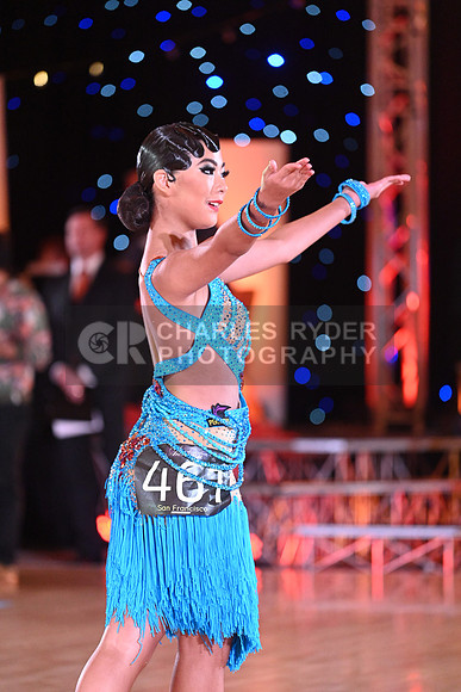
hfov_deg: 6.9
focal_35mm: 200
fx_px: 3839
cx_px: 230
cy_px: 346
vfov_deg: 10.3
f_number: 4
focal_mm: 200
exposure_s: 1/400
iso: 5000
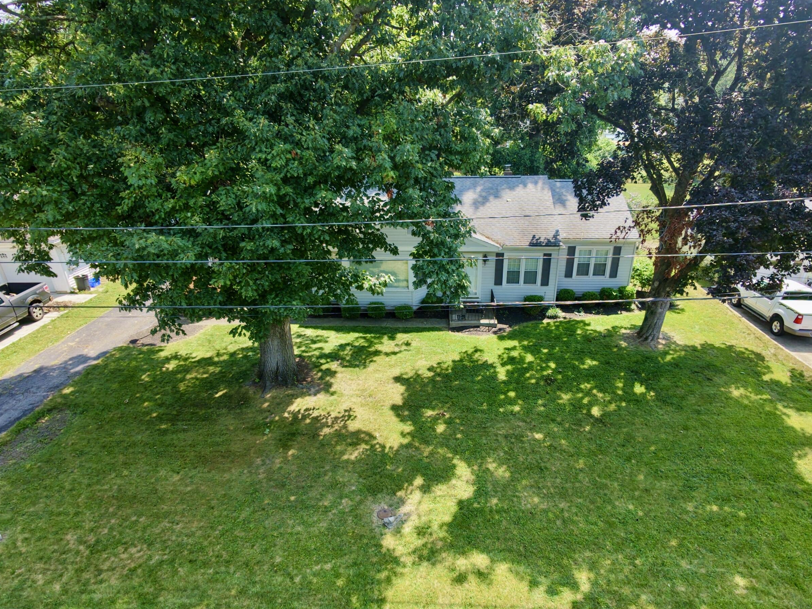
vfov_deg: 65.8
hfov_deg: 81.7
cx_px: 428
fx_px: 469
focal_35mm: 20
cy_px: 340
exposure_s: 1/200
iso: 100
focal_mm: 3.05
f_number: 2.2
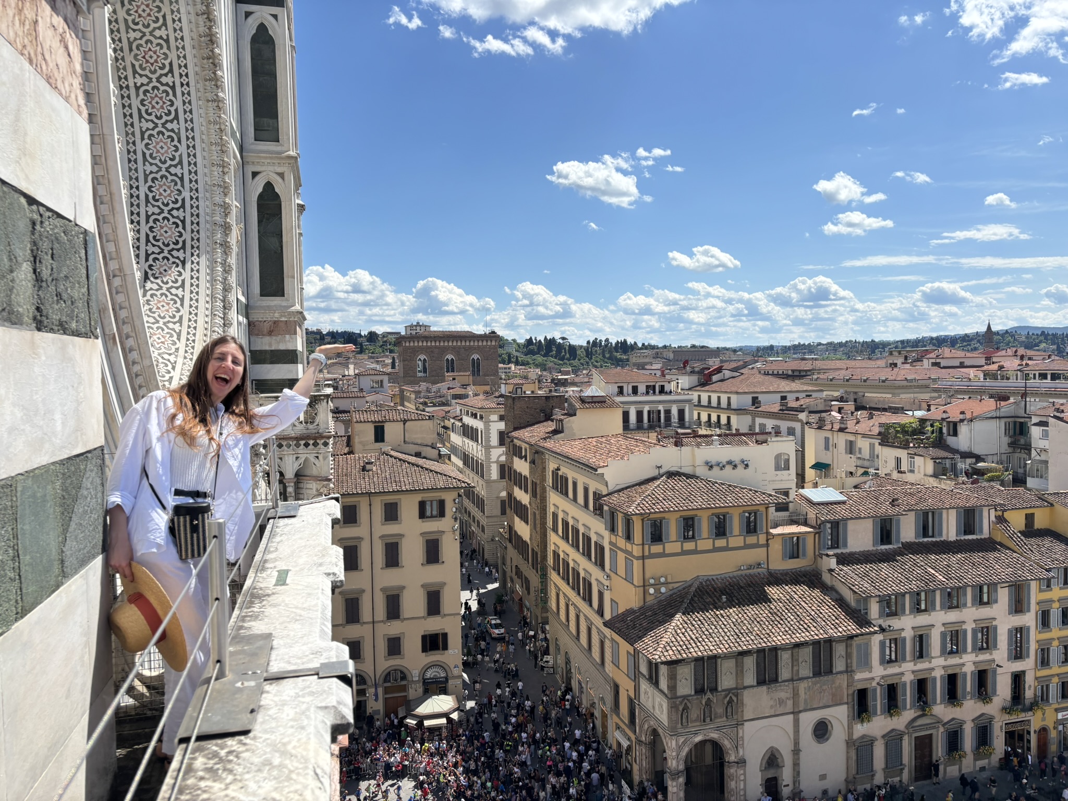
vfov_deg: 53.1
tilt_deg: -0.9
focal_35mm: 26
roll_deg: +0.3
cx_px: 534
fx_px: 802
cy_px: 400
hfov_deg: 67.3
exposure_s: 1/4854
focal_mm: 5.96
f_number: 1.6
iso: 50
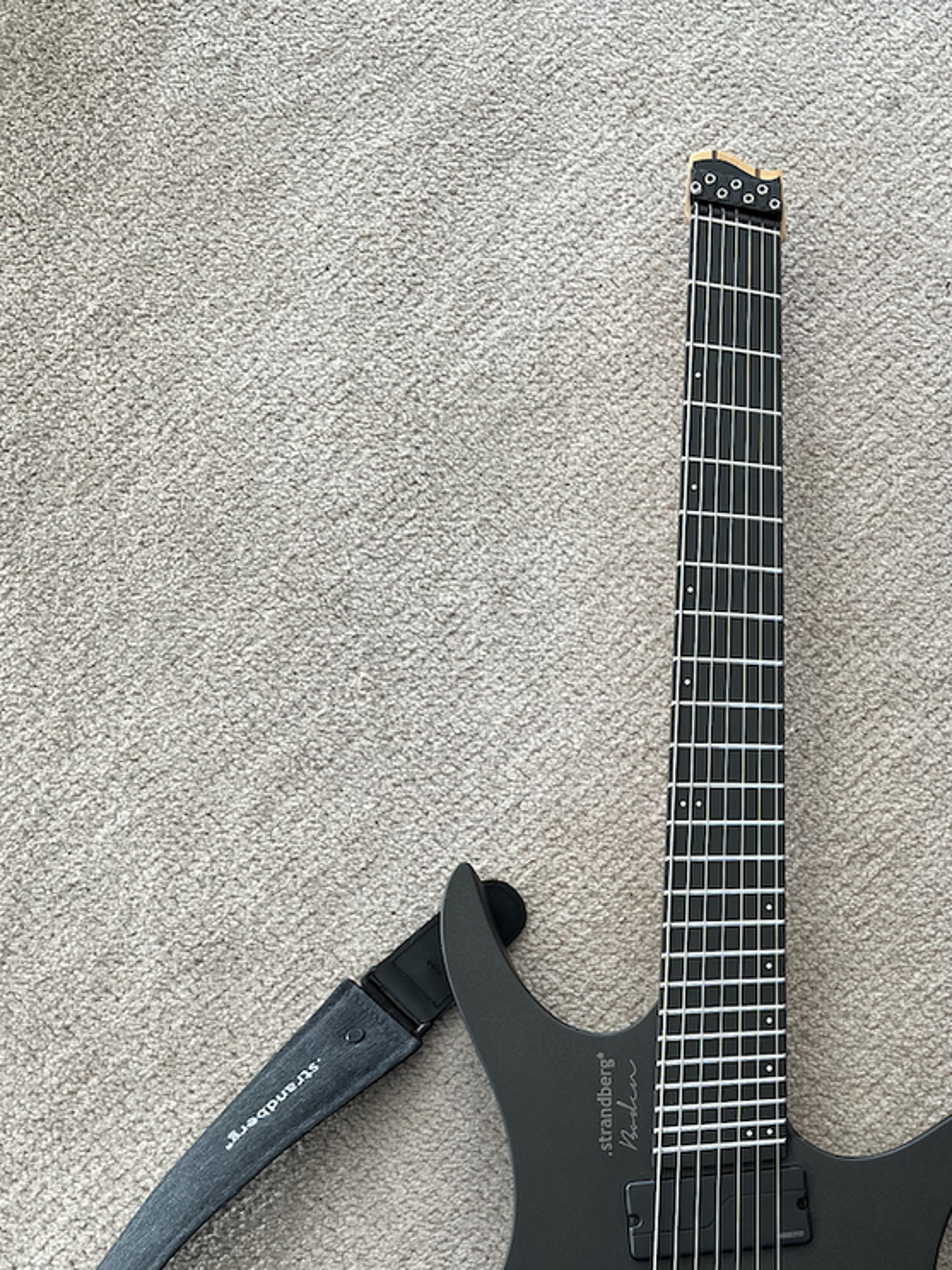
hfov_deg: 33.8
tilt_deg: -81.5
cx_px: 685
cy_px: 995
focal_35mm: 42
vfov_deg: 43.0
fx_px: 1541
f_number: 1.6
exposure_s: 1/121
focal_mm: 5.1
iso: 100
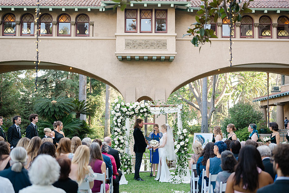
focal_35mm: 50
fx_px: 401
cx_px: 144
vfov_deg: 27.0
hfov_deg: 39.6
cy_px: 96
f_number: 1.8
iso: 100
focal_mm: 50
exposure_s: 1/400
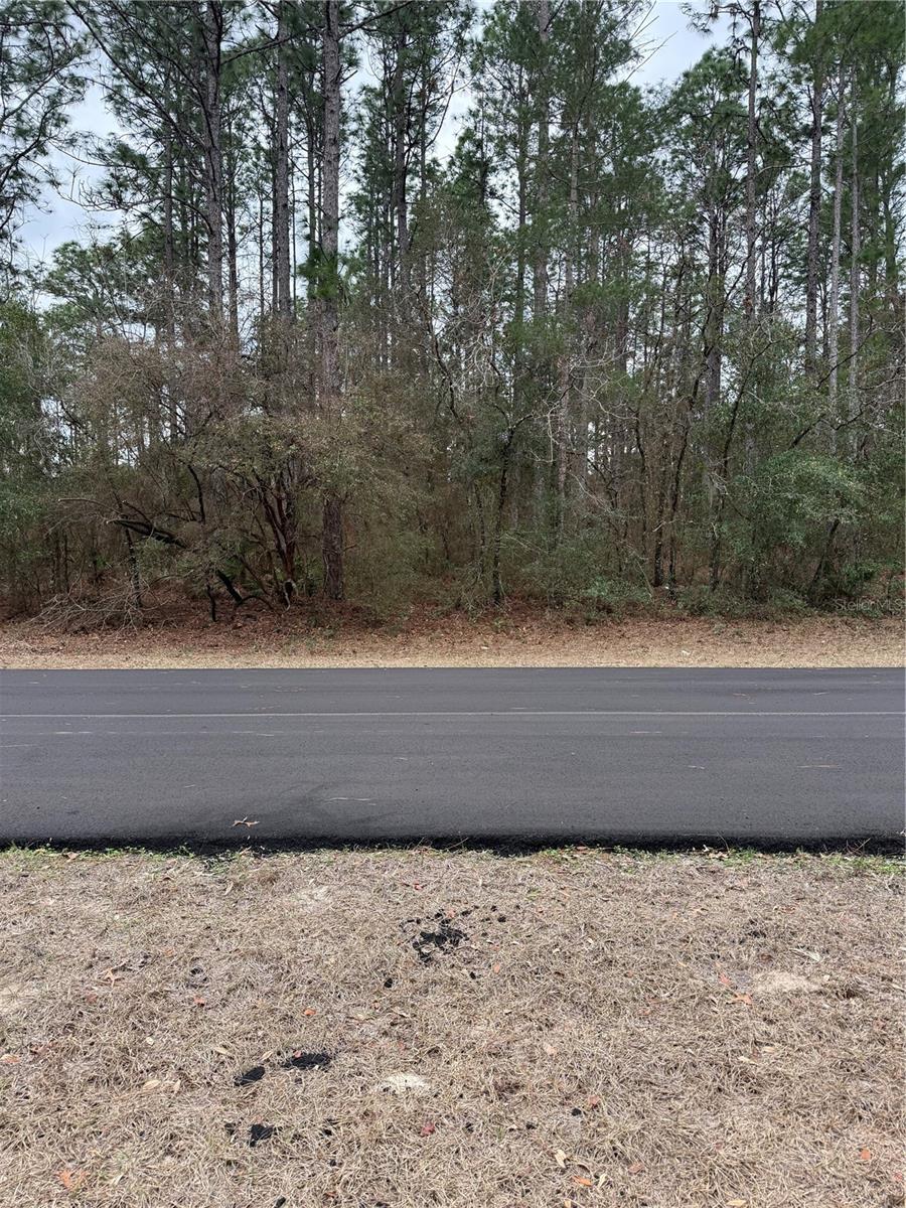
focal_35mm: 24
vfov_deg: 71.6
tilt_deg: -3.1
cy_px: 604
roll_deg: -0.6
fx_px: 838
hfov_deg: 56.8
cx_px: 453
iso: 100
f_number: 1.78
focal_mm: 6.76
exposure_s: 1/445
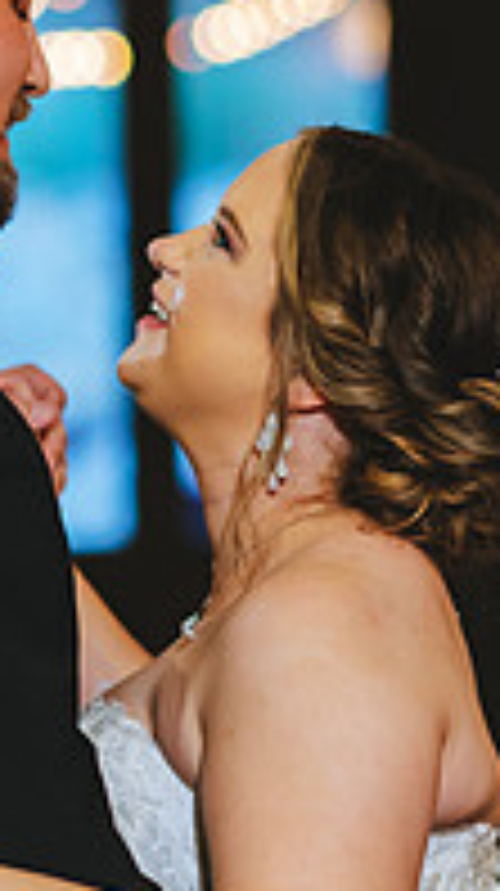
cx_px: 81
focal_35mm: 303
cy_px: 626
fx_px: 7160
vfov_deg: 7.1
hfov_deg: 4.0
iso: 1600
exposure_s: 1/160
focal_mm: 85
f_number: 2
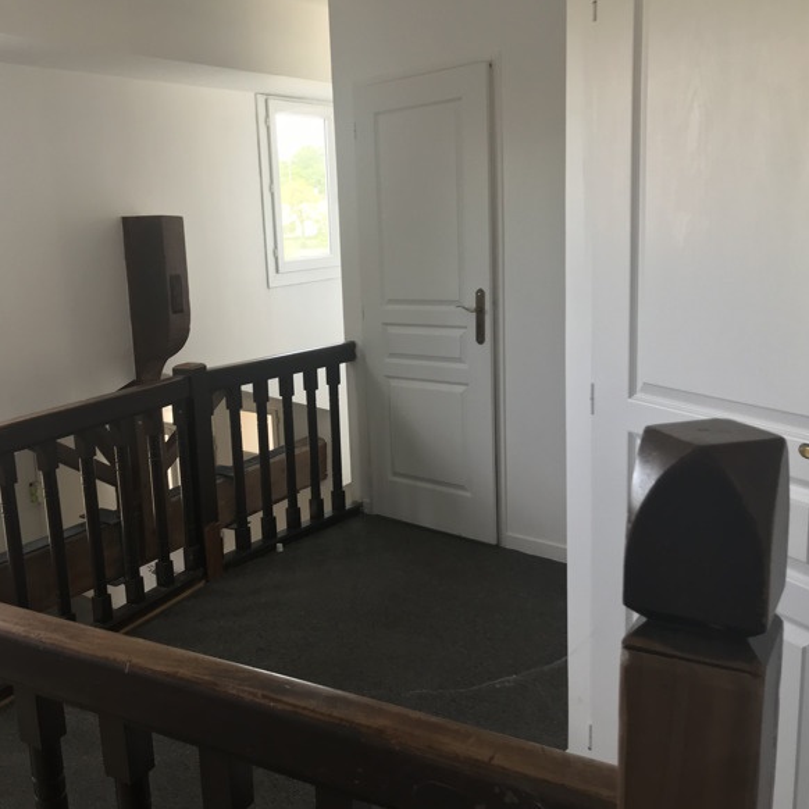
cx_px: 300
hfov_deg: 48.0
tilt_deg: -11.3
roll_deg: +5.0
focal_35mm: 34
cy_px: 416
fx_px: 899
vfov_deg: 48.4
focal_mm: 3.99
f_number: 1.8
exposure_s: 1/100
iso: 40
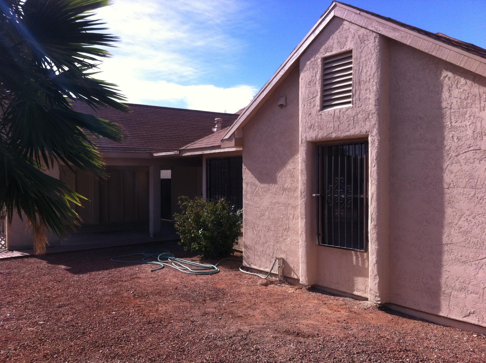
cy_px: 182
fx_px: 491
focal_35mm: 35
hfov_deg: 52.7
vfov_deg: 40.6
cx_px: 243
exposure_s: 1/1117
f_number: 2.8
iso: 80
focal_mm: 3.85
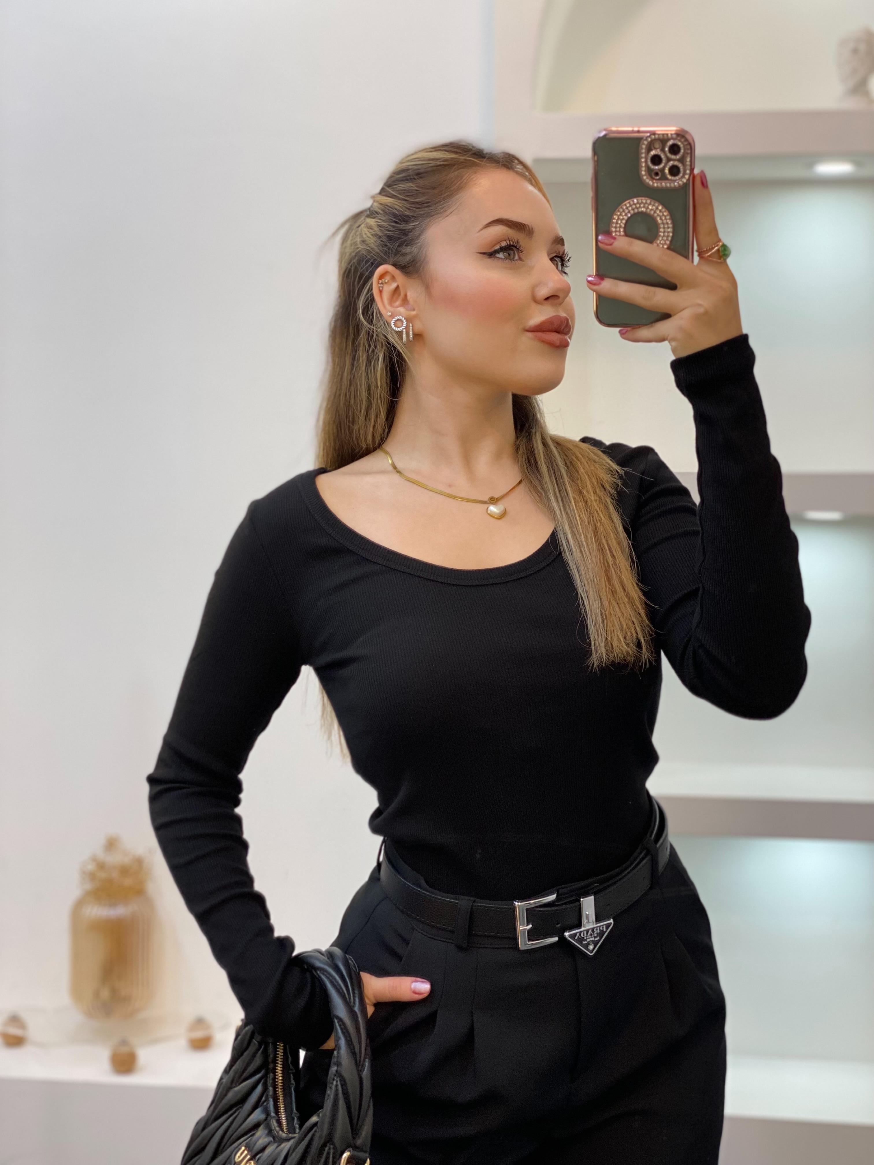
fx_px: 1751
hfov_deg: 28.0
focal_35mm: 52
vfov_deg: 36.8
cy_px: 582
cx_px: 437
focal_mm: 6
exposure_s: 1/100
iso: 100
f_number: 2
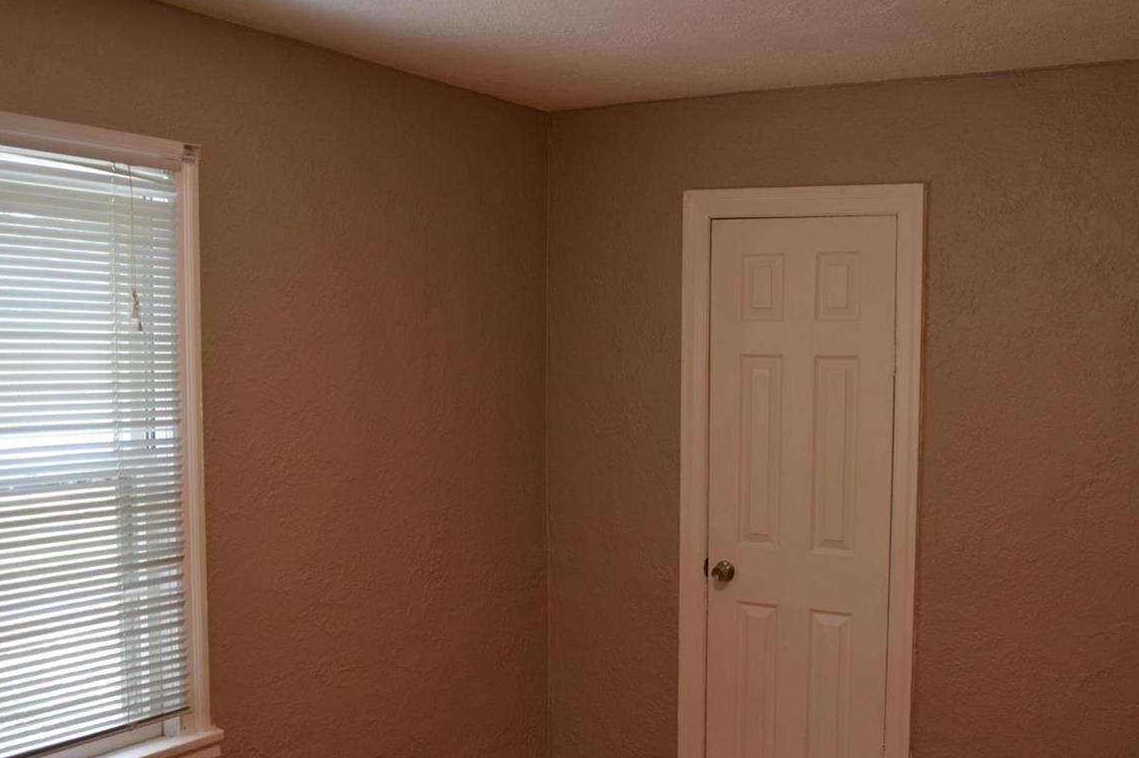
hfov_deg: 50.6
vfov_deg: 34.9
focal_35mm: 38
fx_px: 1202
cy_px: 442
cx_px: 629
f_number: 4
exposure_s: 1/60
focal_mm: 18
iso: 400
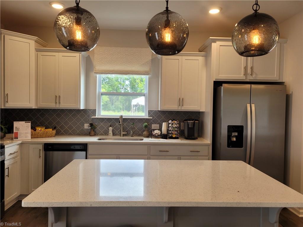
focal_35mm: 26
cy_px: 114
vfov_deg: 53.1
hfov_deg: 67.3
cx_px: 152
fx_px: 228
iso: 80
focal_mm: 5.4
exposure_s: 1/120
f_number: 1.8
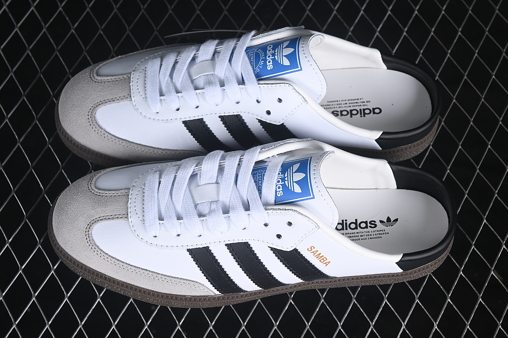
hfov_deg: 27.0
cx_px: 254
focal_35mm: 75
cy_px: 169
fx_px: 1058
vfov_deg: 18.2
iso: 160
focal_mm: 50
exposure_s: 1/80
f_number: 7.1
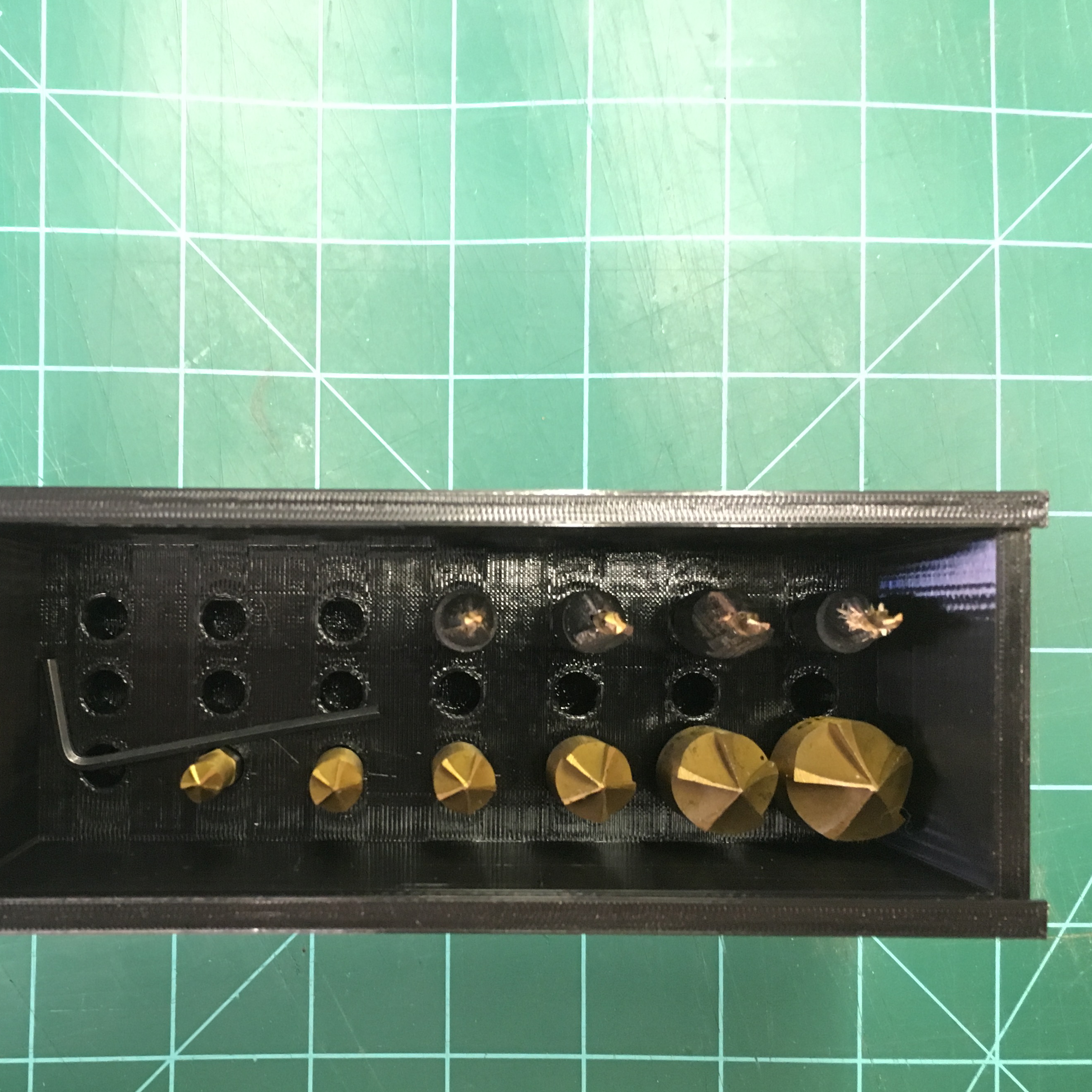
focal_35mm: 39
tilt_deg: -87.8
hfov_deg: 42.5
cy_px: 614
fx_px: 1392
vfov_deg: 42.8
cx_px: 397
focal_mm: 4.15
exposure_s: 1/24
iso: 200
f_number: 2.2
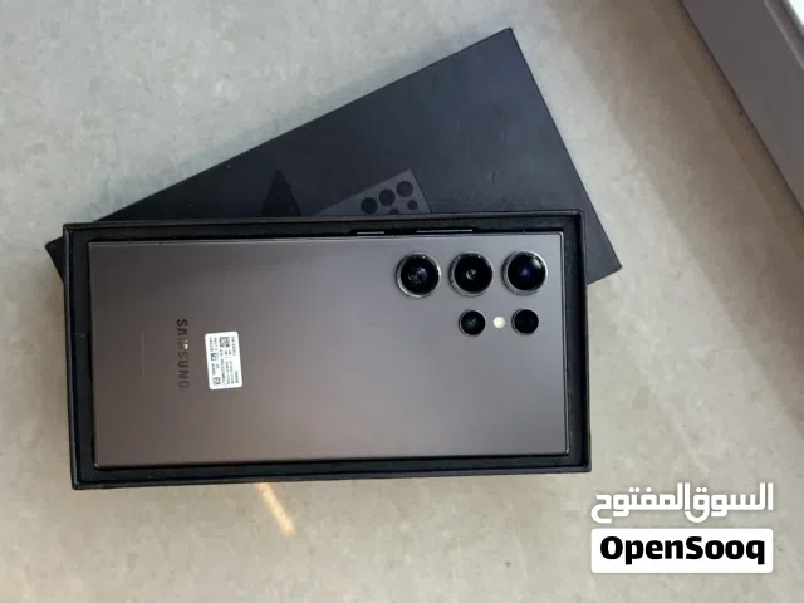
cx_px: 402
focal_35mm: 48
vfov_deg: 30.3
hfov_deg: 39.7
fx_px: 1115
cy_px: 302
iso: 125
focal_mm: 6.76
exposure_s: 1/242
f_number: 1.78
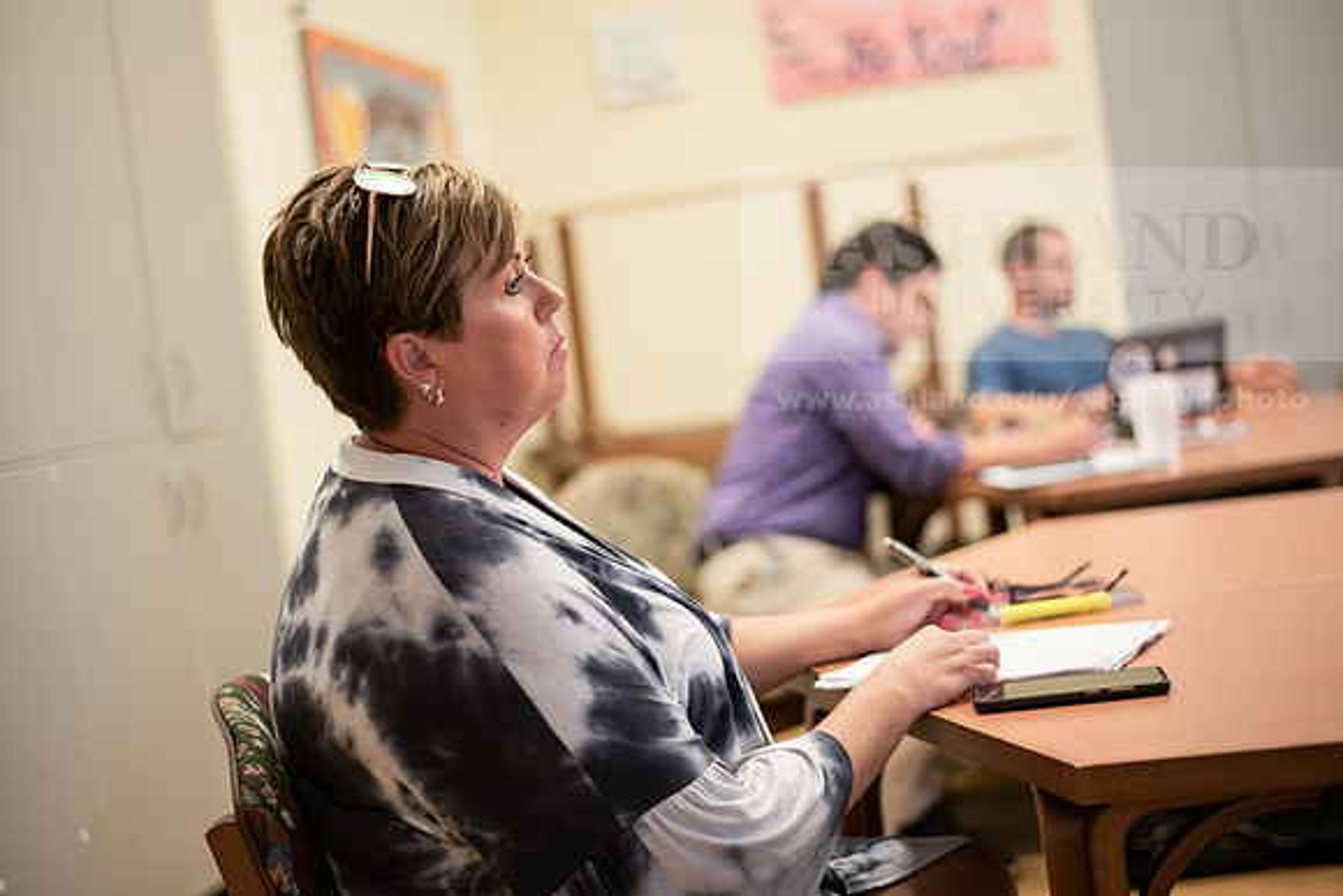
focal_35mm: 50
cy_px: 448
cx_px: 672
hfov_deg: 39.6
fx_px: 1866
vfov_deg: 27.0
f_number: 1.8
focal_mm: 50
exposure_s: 1/200
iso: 640
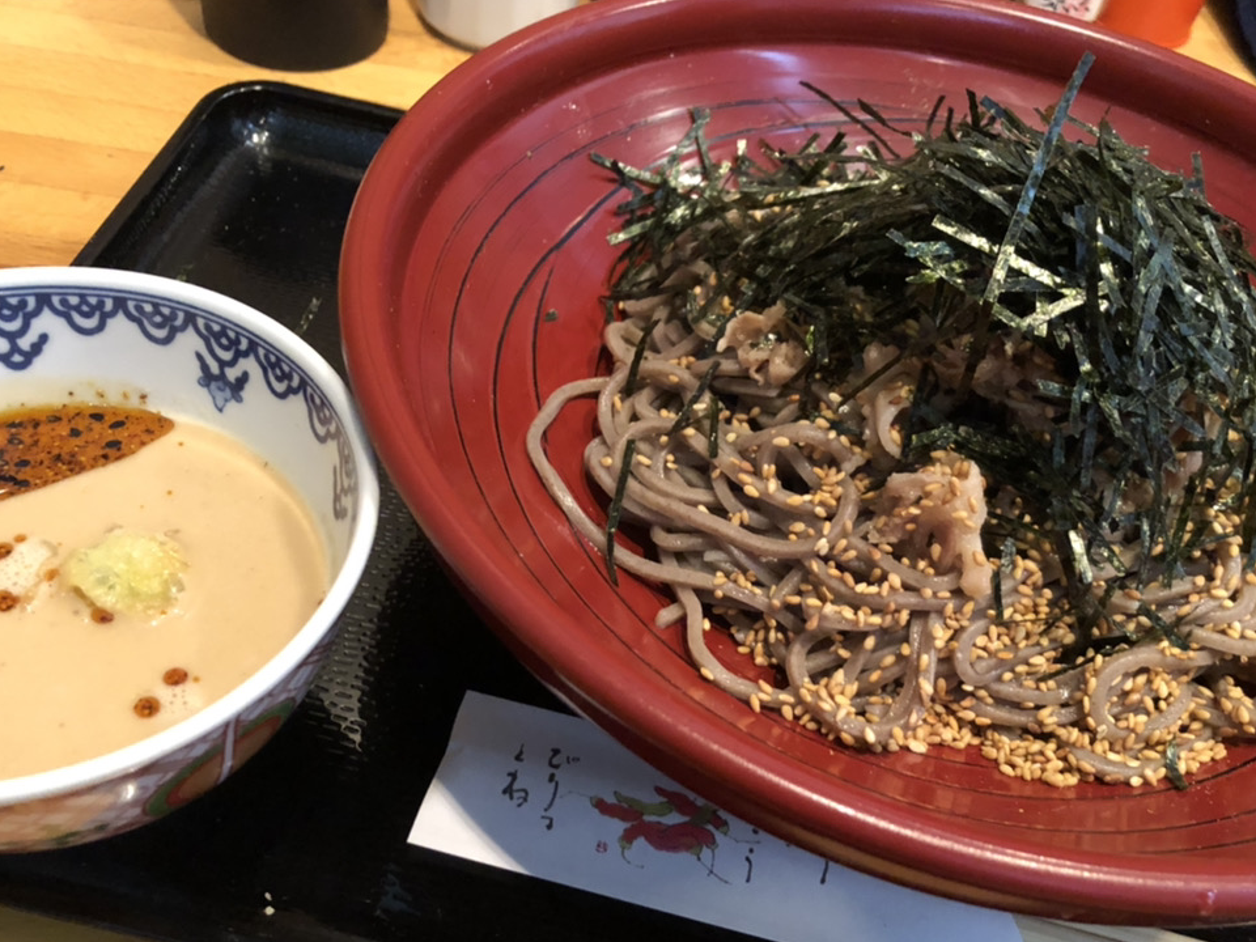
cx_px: 632
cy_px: 560
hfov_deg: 52.6
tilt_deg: -49.7
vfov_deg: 40.5
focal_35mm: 35
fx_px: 1270
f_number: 1.8
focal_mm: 4
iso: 80
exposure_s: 1/5
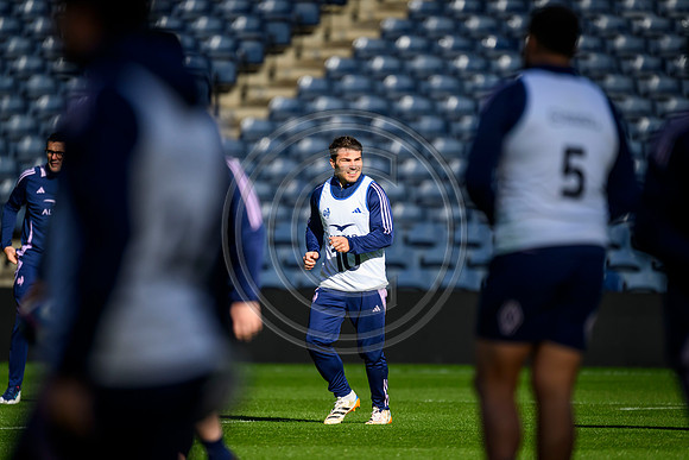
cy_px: 230
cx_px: 344
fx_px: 10720
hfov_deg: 3.7
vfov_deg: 2.5
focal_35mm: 560
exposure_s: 1/8000
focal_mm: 560
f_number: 4
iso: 1250
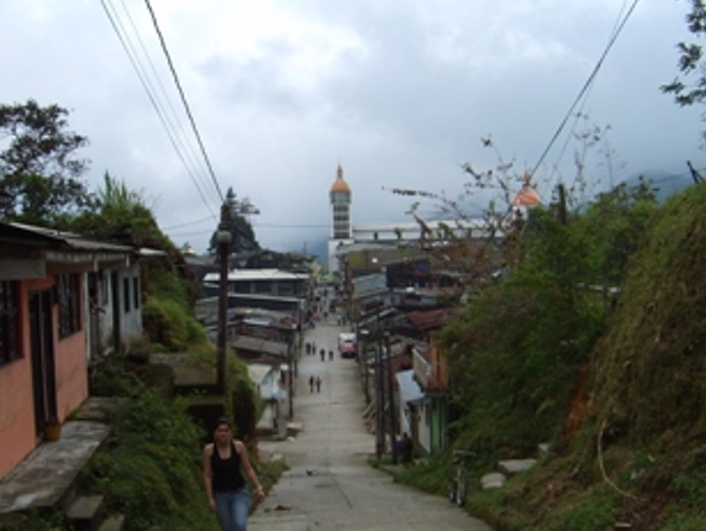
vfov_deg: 28.6
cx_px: 285
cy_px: 315
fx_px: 1041
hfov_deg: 37.3
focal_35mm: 51
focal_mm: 5.8
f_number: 2.8
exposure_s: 1/750
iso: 50
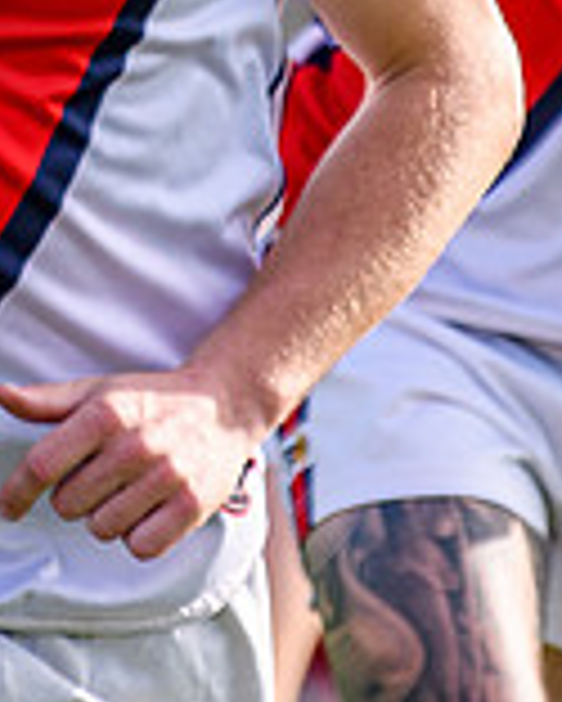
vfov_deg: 1.4
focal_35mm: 1357
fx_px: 28186
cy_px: -271
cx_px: 37
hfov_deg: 1.1
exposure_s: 1/1250
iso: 125
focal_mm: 185
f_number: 2.8
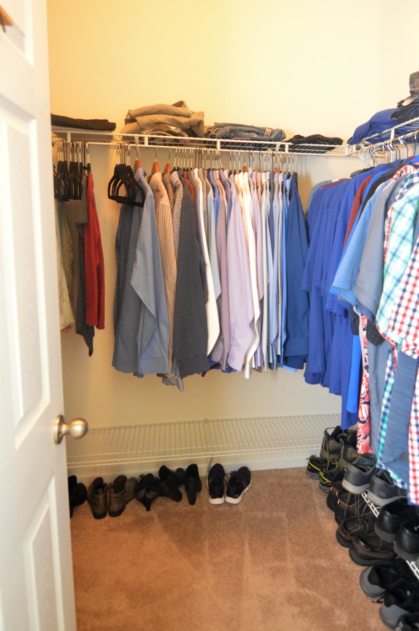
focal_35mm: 24
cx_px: 247
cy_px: 270
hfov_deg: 53.5
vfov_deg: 74.3
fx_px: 413
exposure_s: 1/60
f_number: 2.8
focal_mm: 13
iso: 2500
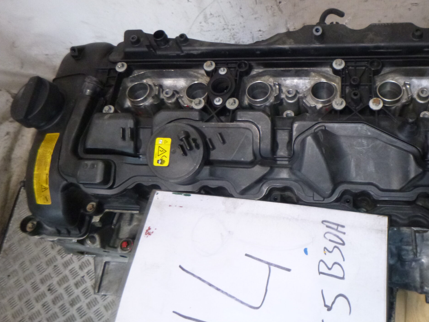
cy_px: 160
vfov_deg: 41.8
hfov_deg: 53.3
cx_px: 271
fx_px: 421
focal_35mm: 34
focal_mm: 4.5
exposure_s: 1/60
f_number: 3.9
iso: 400
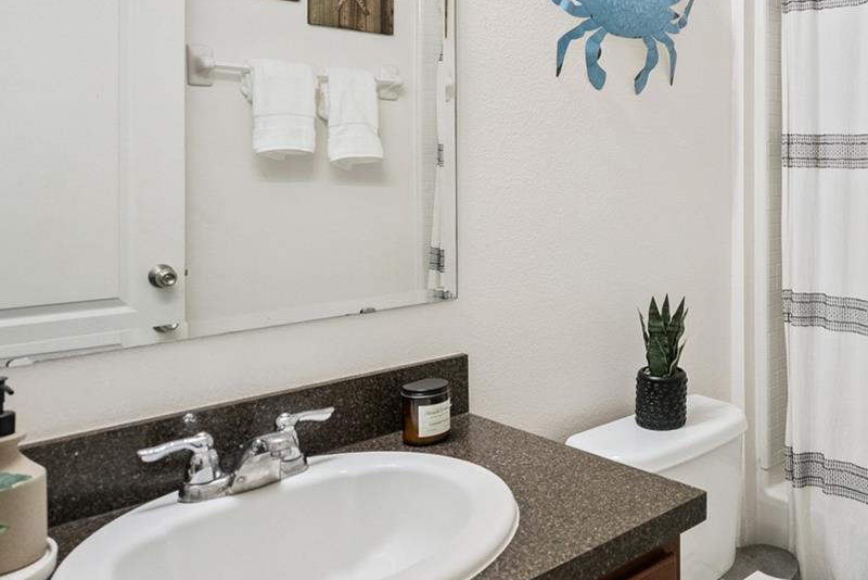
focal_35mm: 32
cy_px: 160
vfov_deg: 40.2
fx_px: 772
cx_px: 694
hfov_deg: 54.7
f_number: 8
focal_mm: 16
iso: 1250
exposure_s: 1/50
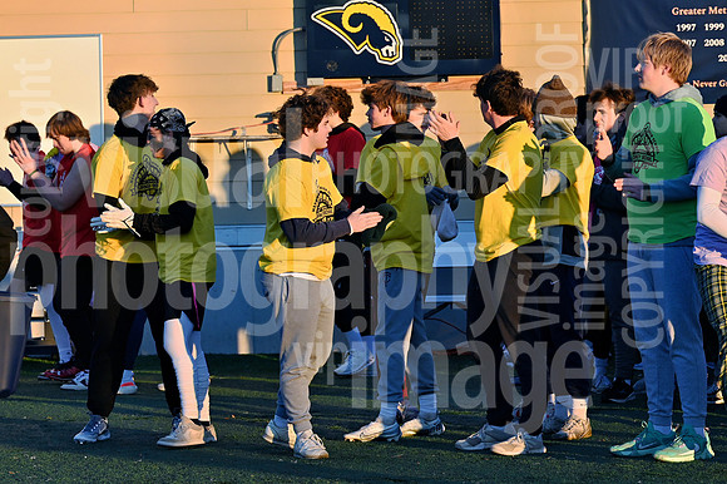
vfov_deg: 7.0
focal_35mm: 195
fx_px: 3936
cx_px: 364
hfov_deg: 10.6
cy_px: 242
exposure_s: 1/800
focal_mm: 130
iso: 800
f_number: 7.1
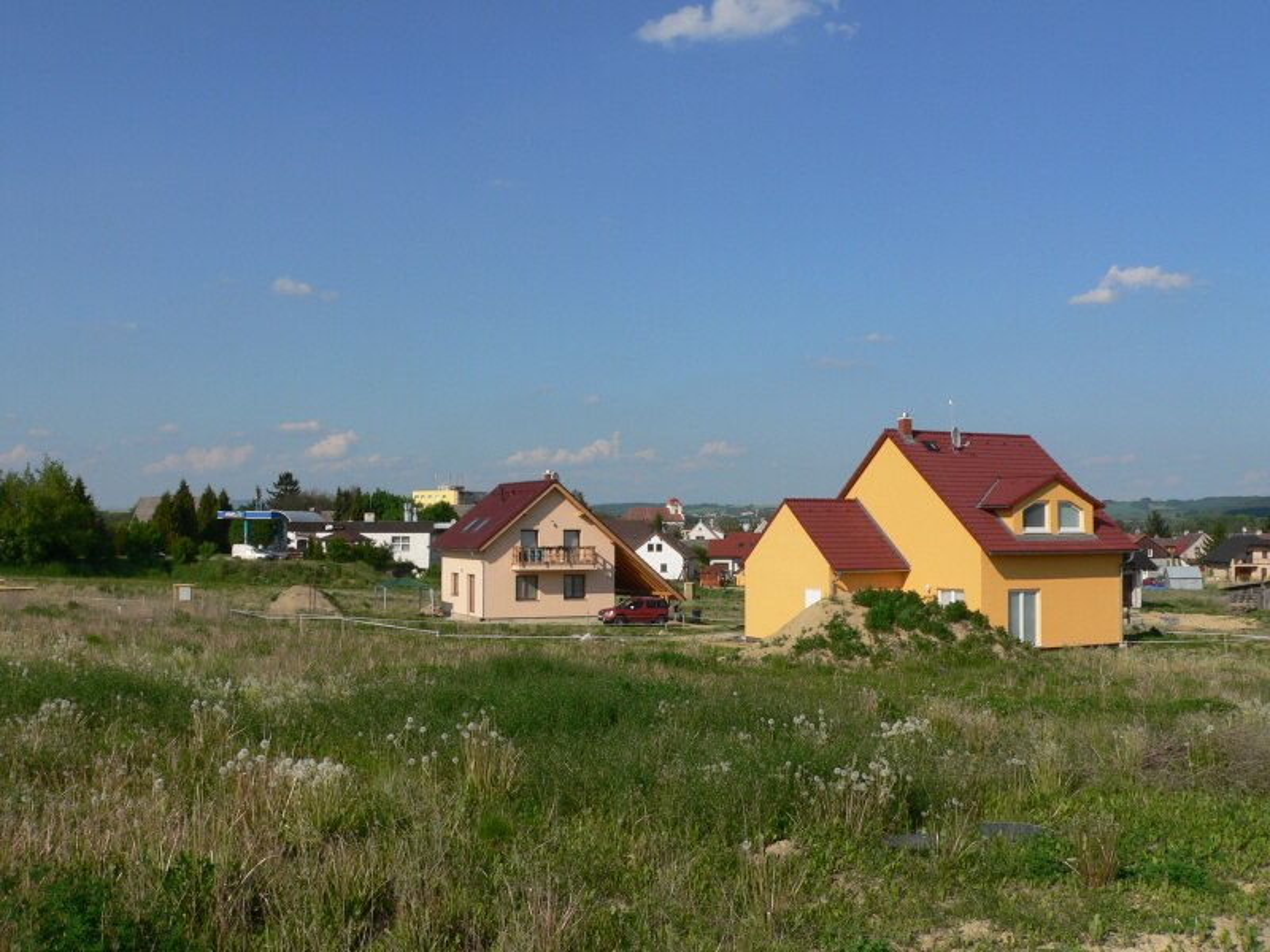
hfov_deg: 51.4
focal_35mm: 36
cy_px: 476
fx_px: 1321
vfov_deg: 39.7
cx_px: 635
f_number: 5.6
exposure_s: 1/500
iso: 80
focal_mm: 6
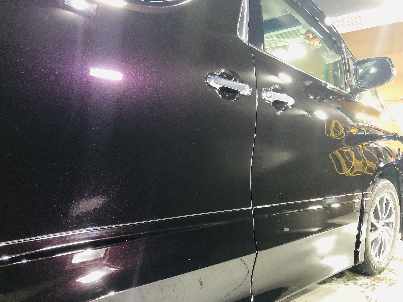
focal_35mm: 28
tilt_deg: -1.3
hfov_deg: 63.4
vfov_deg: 49.7
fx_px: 326
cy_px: 151
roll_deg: -1.3
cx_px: 202
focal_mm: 3.99
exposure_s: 1/15
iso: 100
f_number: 1.8
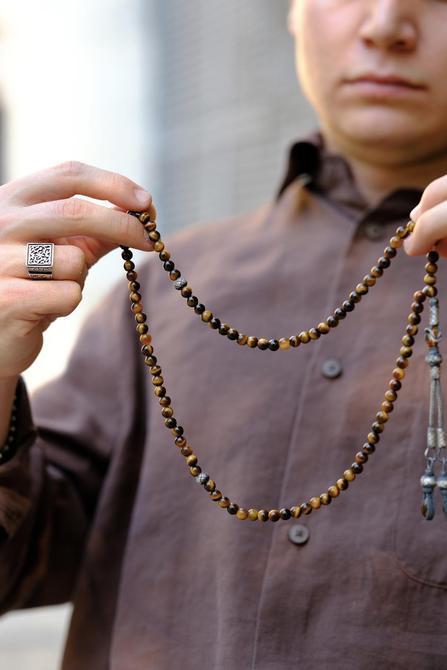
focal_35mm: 84
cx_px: 224
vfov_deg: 24.2
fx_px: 1564
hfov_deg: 16.3
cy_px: 335
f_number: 2.2
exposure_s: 1/400
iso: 200
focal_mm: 56
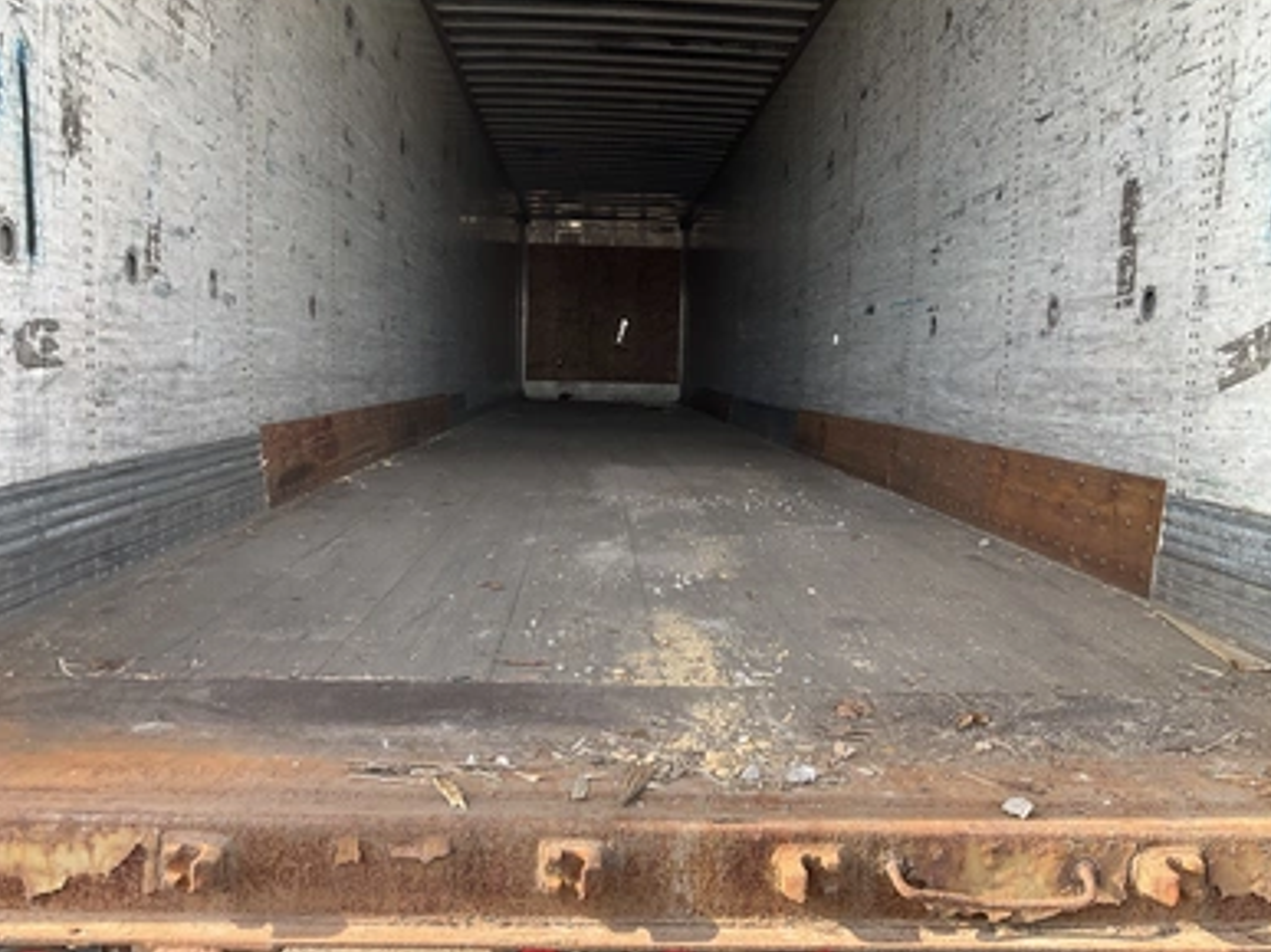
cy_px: 469
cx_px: 640
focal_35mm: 30
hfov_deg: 60.0
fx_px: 1101
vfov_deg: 46.8
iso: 25
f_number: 1.8
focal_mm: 3
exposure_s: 1/172
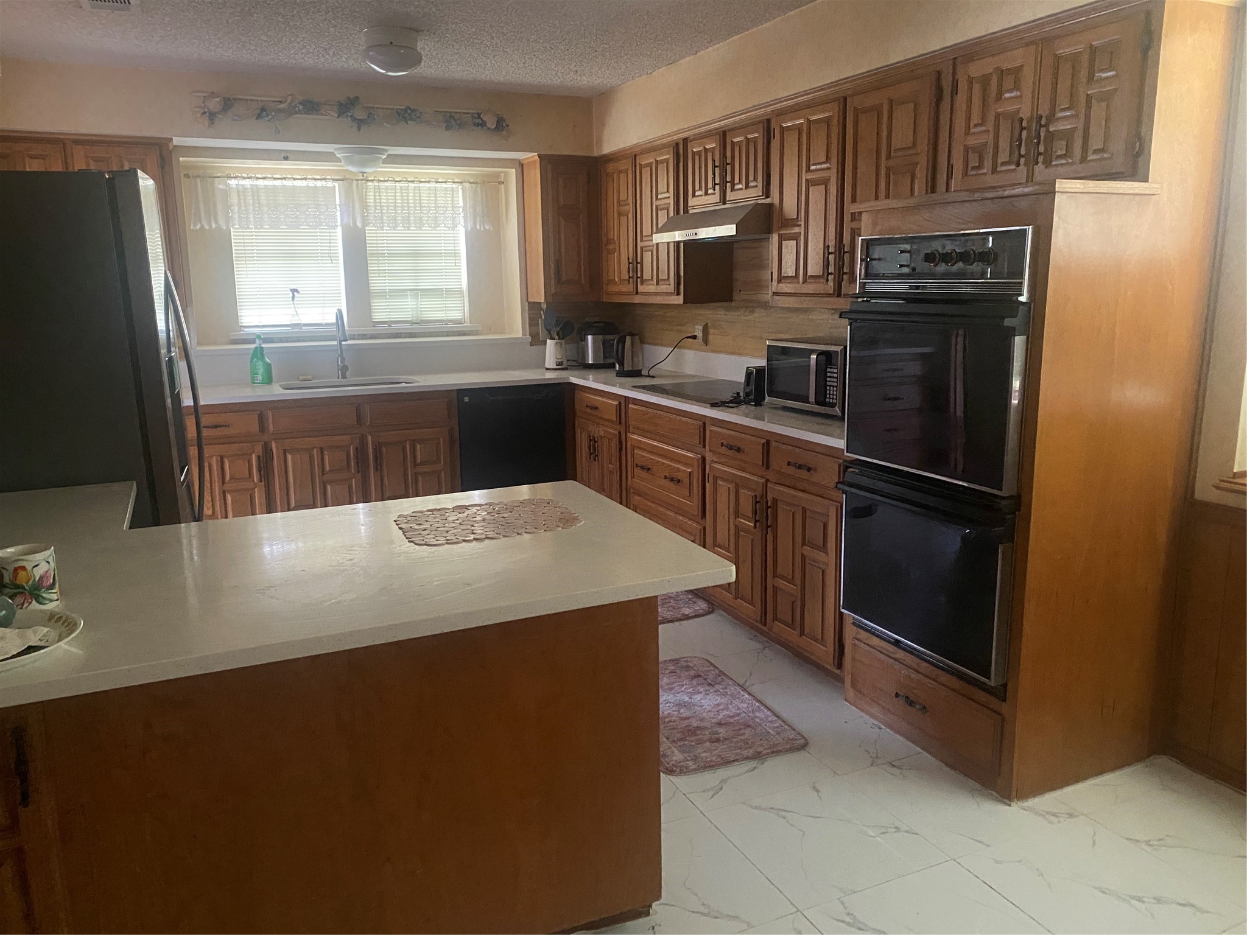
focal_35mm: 26
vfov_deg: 53.1
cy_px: 468
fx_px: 937
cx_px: 624
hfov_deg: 67.3
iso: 800
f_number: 1.8
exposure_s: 1/30
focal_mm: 4.25
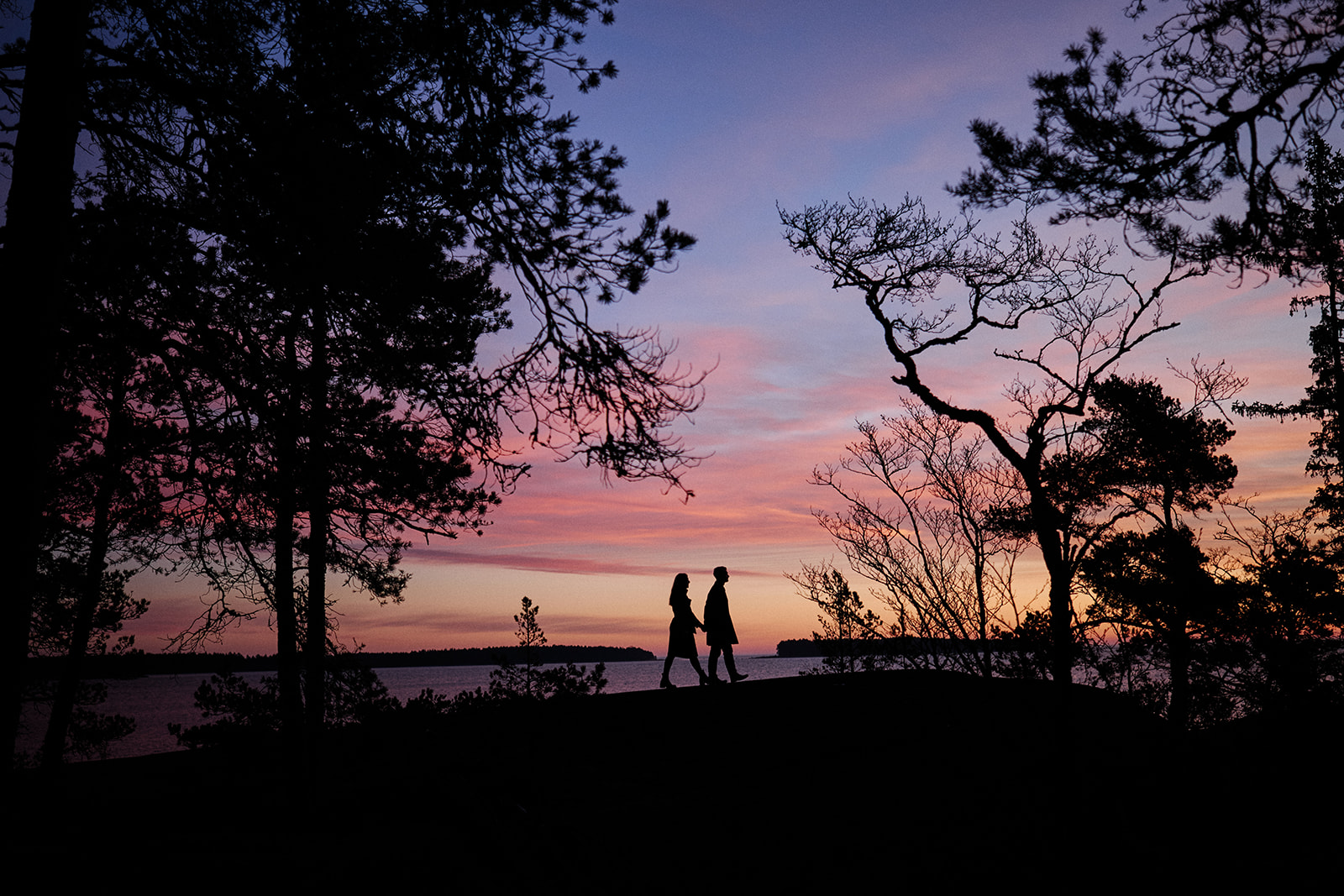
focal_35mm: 35
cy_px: 448
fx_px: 1307
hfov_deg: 54.4
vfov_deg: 37.9
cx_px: 672
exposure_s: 1/750
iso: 125
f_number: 1.4
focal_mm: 23
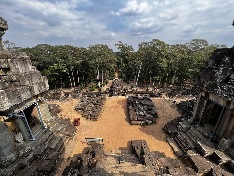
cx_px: 117
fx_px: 88
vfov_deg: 89.9
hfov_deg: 106.2
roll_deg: +1.1
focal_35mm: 13
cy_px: 88
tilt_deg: -19.6
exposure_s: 1/717
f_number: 1.8
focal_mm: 1.57
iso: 32
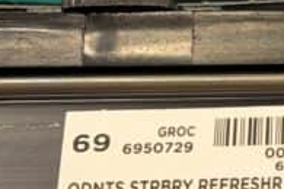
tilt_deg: +13.4
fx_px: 2067
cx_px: 504
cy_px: -65
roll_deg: +0.0
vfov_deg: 5.2
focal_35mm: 262
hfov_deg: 7.6
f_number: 1.78
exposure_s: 1/60
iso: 64
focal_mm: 6.76
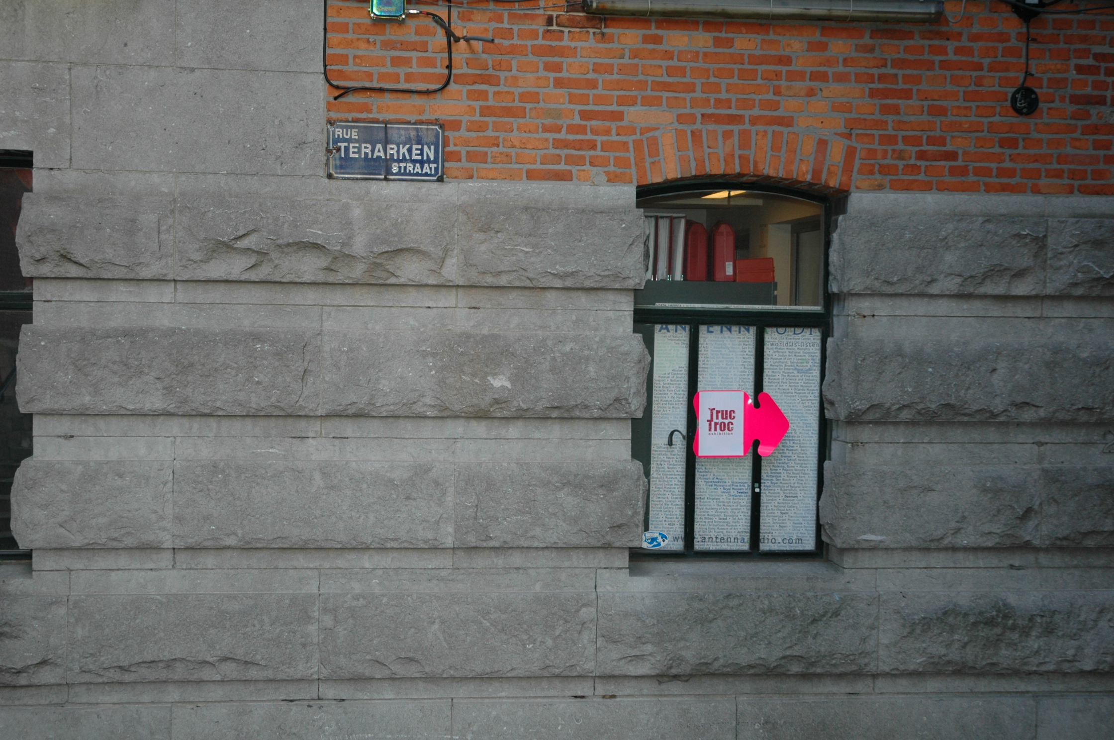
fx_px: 1576
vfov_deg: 26.4
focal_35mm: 51
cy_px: 370
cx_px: 557
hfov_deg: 38.9
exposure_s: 1/250
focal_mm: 34
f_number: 4.2
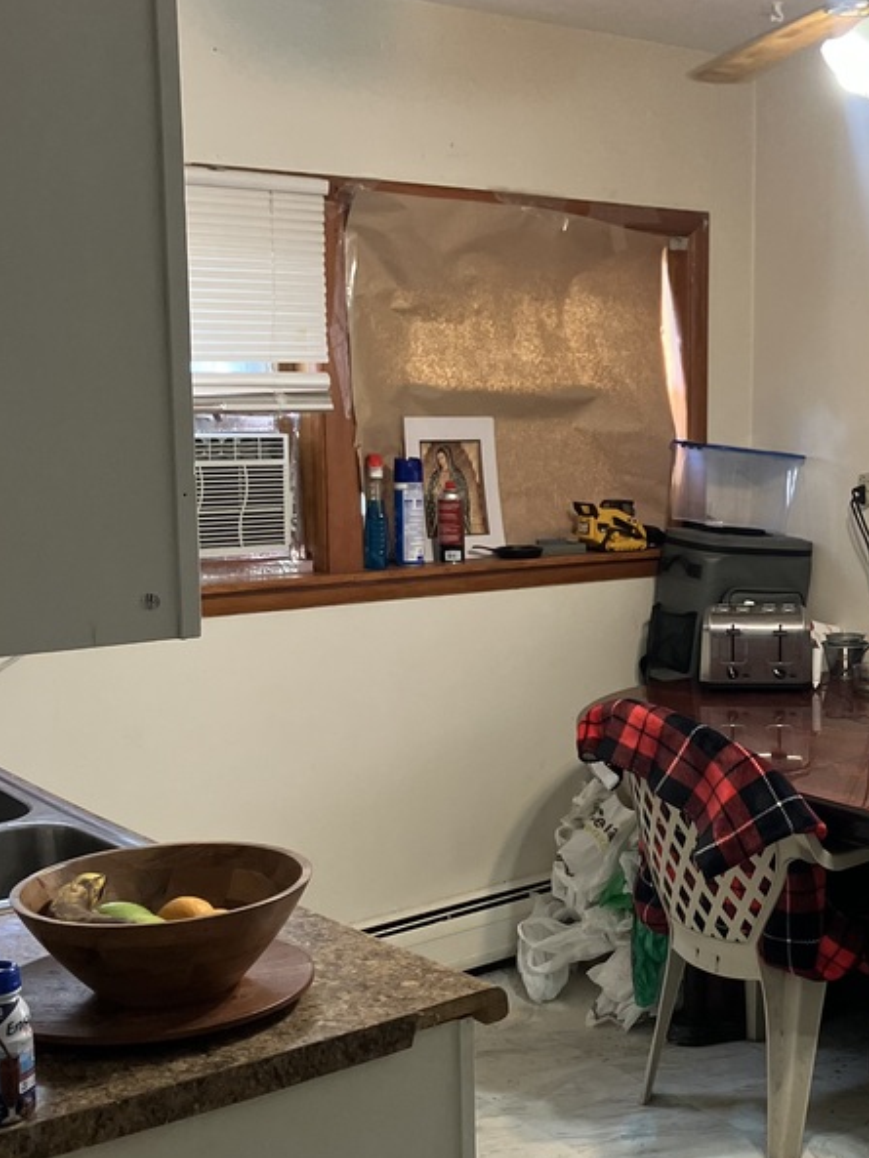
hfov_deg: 27.7
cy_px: 646
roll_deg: -0.9
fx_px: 1706
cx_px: 750
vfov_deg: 37.4
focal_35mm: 51
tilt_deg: -6.9
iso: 200
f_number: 1.8
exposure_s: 1/60
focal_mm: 3.99
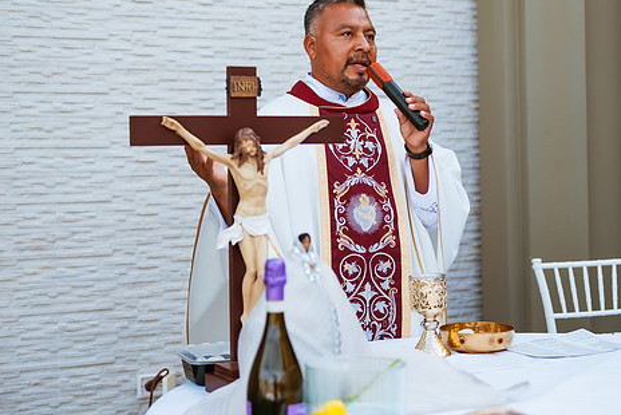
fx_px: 1122
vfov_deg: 20.9
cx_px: 364
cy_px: 161
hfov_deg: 30.9
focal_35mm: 65
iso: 100
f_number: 2.8
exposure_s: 1/800
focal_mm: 52
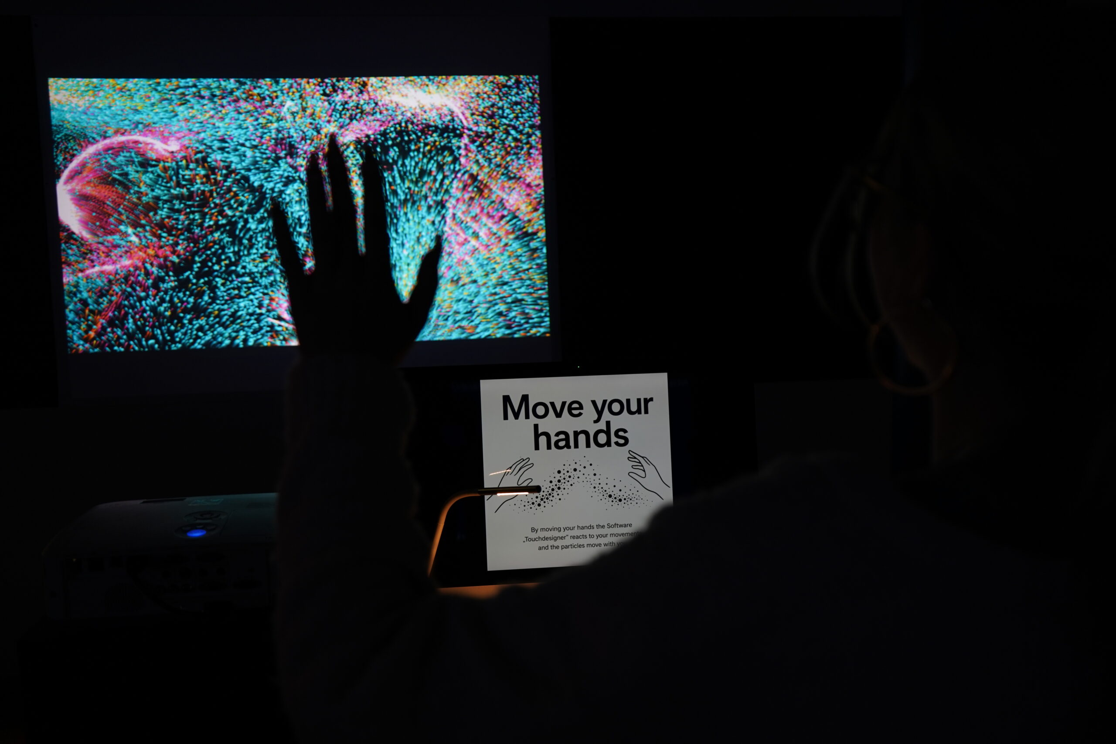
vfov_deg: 38.9
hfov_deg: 55.8
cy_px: 372
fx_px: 1054
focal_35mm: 34
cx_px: 558
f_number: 4
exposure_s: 1/60
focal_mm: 34
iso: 500
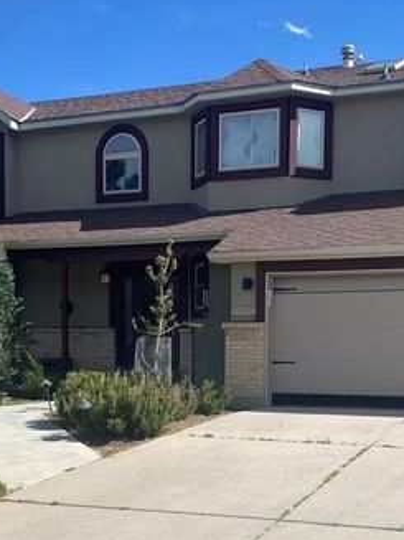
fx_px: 825
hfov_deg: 27.5
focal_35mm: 53
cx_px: 228
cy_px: 424
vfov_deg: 35.2
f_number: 1.8
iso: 32
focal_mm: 4.25
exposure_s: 1/3401
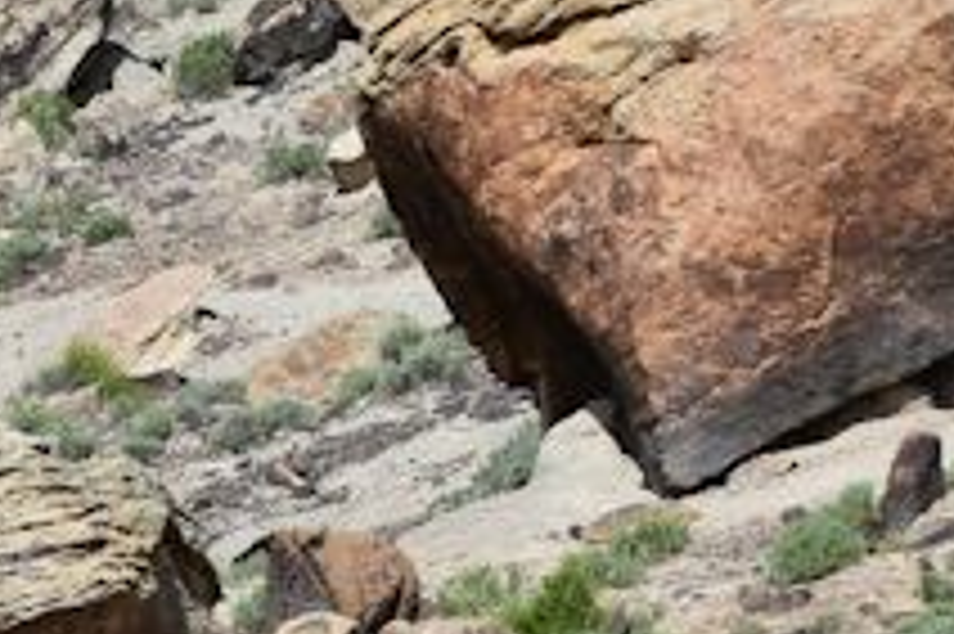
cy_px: 456
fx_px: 21024
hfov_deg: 2.6
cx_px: -504
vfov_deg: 1.7
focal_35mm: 794
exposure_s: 1/1000
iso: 100
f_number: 3.2
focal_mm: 140
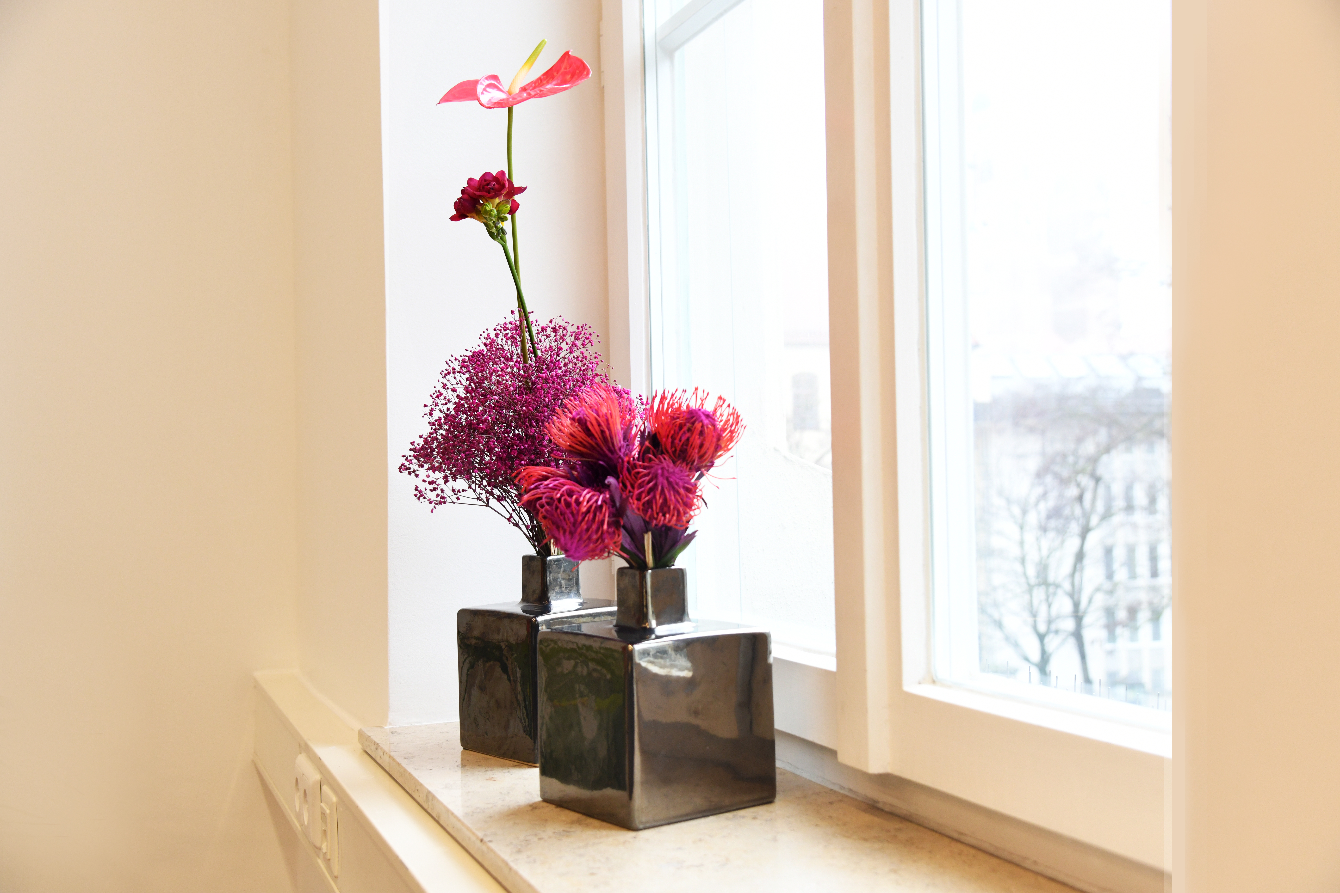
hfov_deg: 50.7
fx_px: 1414
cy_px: 446
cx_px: 670
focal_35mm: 38
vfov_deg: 35.1
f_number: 5
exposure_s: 1/125
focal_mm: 38
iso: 1250
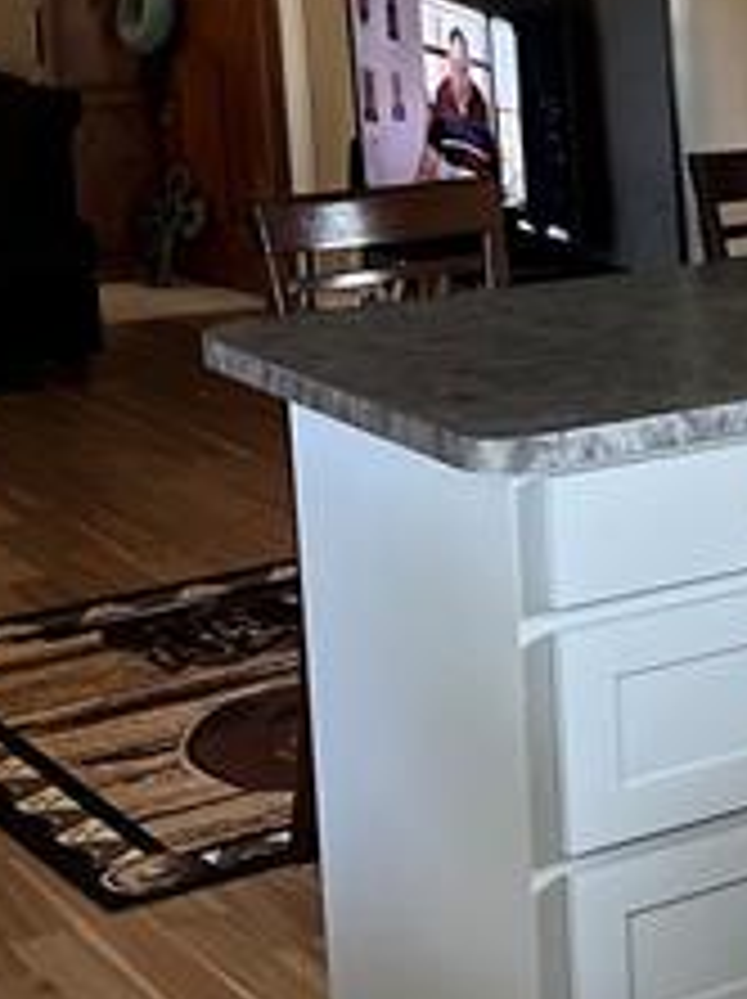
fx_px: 2595
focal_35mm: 90
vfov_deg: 21.6
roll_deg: +1.1
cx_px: 1161
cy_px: 252
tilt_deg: -9.5
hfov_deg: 15.0
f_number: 1.6
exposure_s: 1/40
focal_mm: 5.1
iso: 500
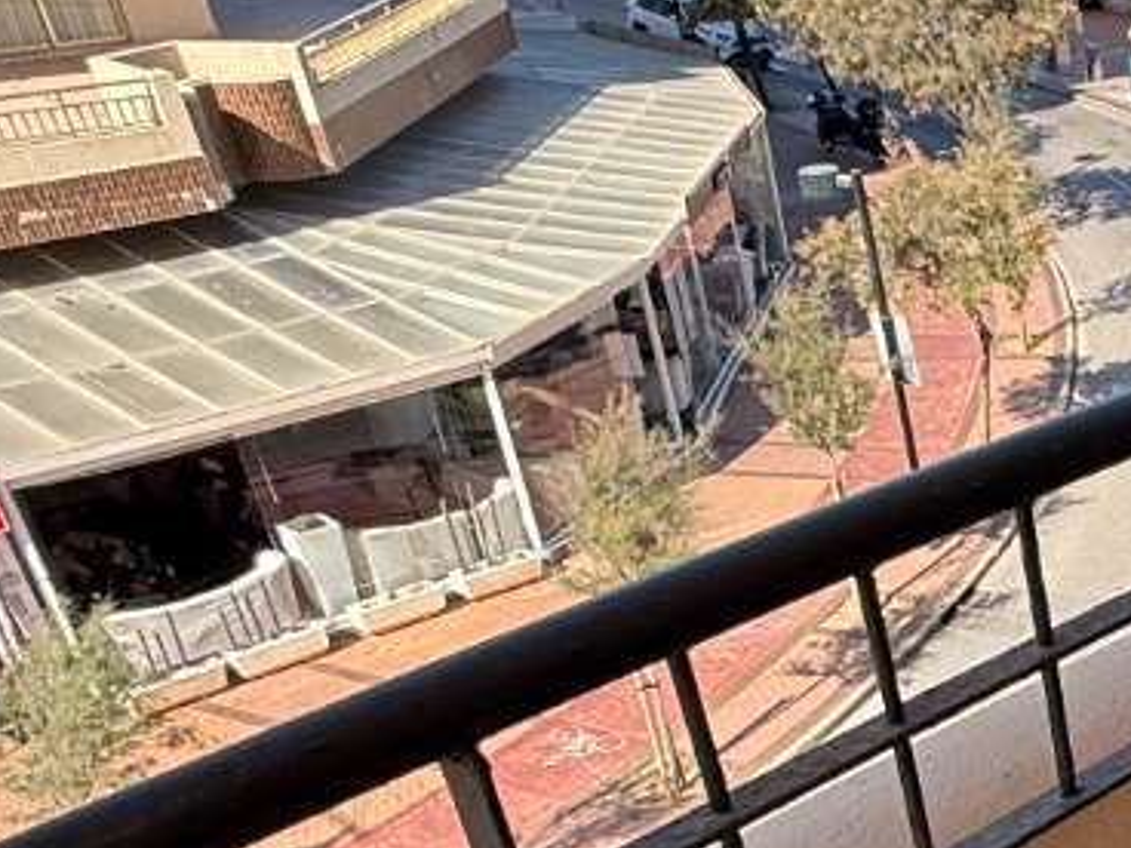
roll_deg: -3.0
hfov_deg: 26.6
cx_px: 1598
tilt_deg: -35.1
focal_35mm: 57
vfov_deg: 24.0
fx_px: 1862
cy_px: 932
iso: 50
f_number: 2.2
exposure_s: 1/914
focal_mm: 2.22
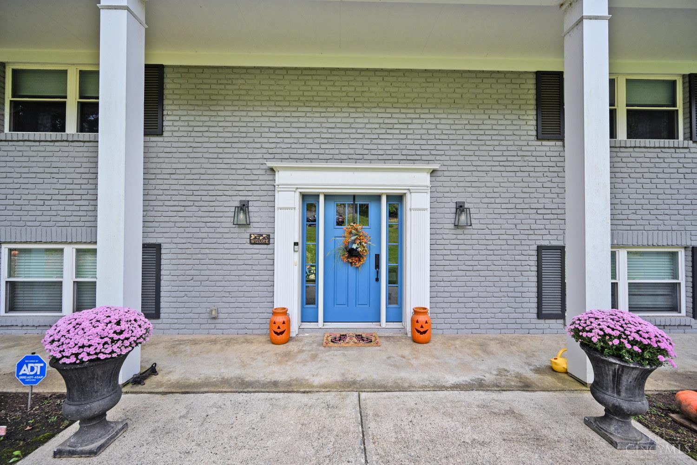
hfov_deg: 100.4
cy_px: 232
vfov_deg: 77.3
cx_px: 348
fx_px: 290
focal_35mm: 15
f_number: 5.6
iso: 200
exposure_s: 1/250
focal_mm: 15
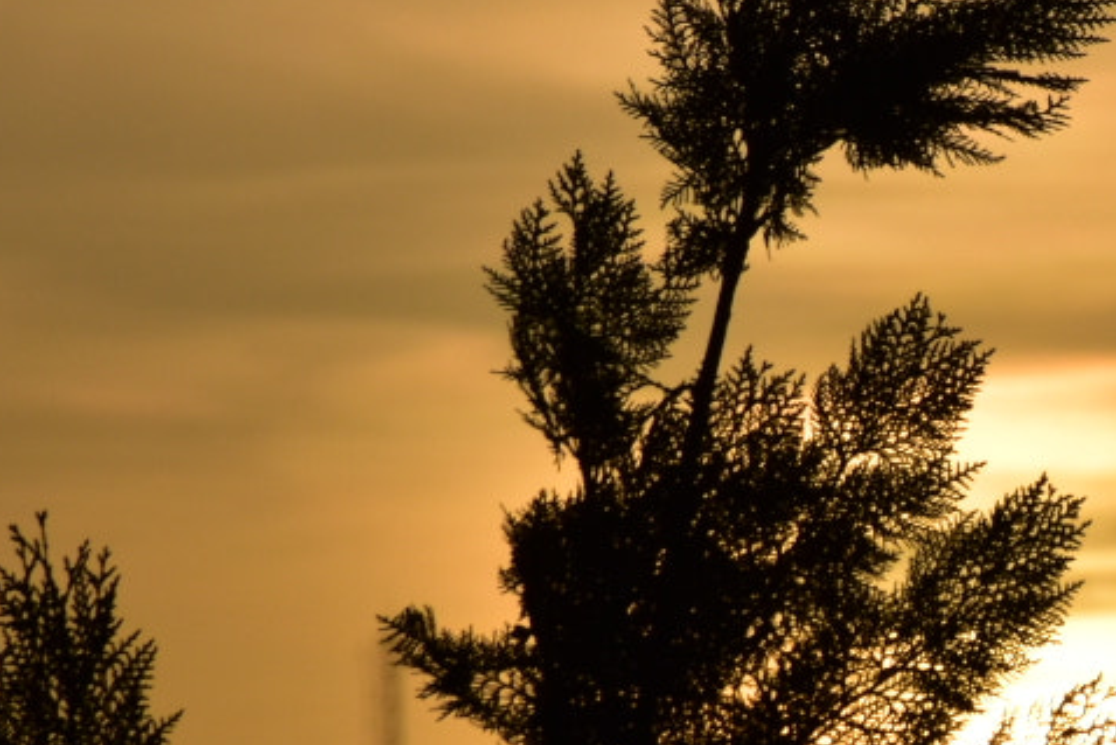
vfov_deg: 1.9
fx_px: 22046
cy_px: 521
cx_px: 1389
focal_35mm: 711
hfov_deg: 2.9
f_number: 9
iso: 200
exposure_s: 1/1600
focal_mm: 140
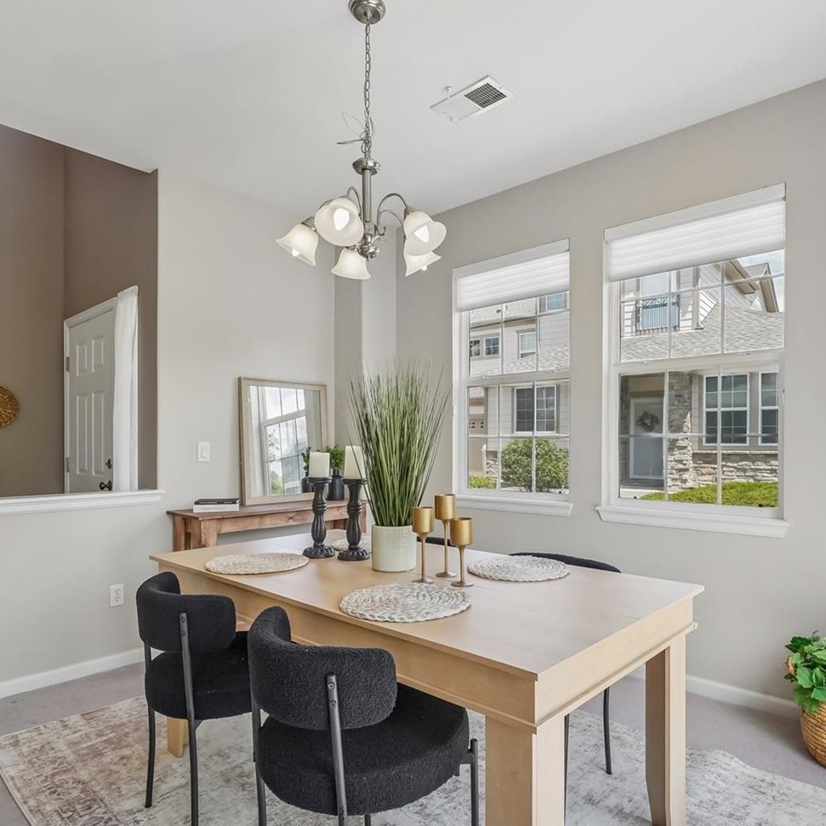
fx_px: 567
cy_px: 442
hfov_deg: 72.0
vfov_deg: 72.1
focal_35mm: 21
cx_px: 450
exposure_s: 1/40
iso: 800
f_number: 8
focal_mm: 10
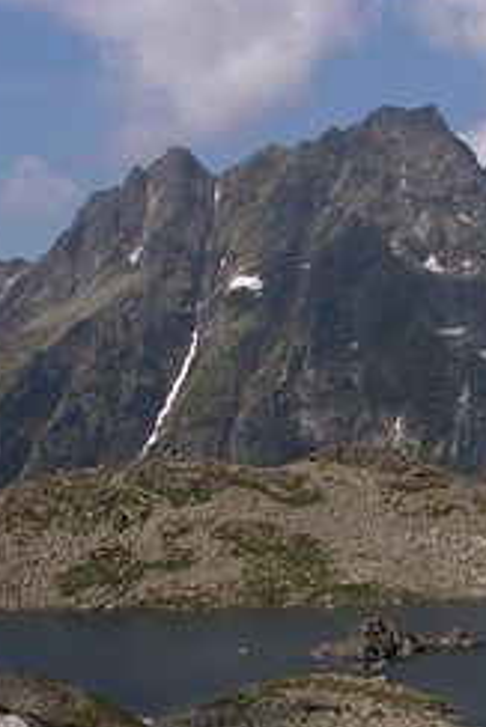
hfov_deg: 19.8
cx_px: 242
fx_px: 1395
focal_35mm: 69
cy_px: 419
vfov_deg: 29.2
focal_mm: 6
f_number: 3.2
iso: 50
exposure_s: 1/1000
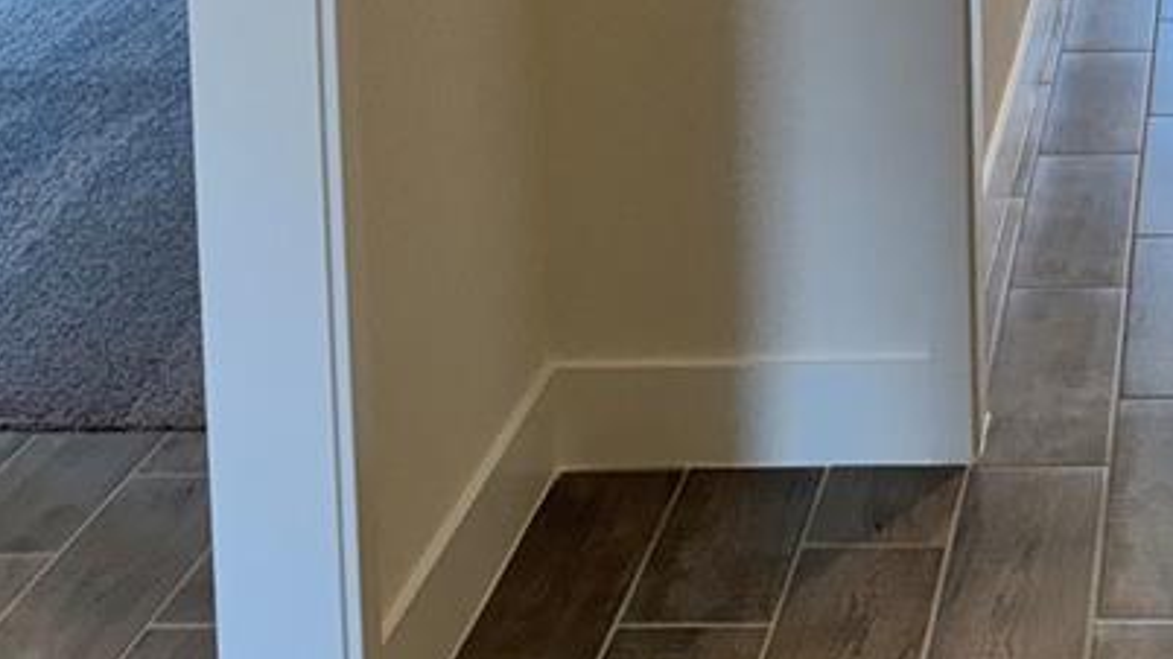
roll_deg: +1.8
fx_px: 2426
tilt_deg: -2.5
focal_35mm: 78
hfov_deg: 25.9
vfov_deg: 13.6
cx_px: 1161
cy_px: -592
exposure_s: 1/120
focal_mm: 6.76
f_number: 1.78
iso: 100
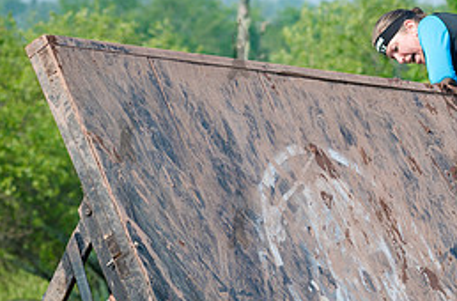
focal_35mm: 267
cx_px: 530
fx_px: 3377
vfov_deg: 5.1
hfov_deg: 7.7
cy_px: 182
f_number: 4.5
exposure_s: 1/1250
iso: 250
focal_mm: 105
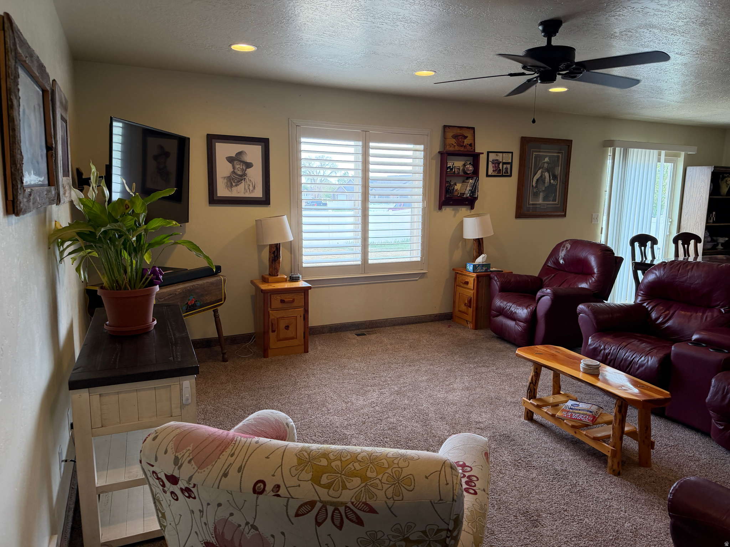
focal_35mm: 24
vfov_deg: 56.8
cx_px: 365
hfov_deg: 71.6
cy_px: 274
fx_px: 506
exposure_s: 1/141
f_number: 1.78
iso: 200
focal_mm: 6.76
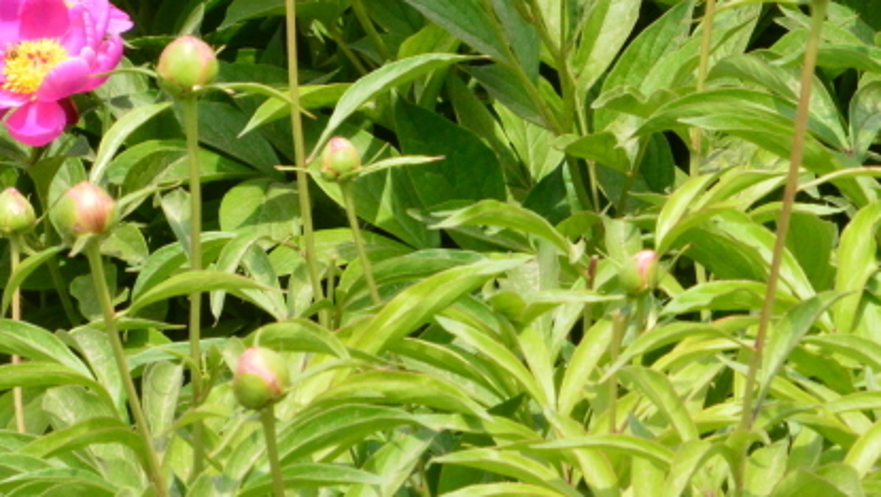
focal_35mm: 387
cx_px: 624
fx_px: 9046
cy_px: -209
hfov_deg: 5.6
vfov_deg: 3.1
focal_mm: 100
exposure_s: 1/250
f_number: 20
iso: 900
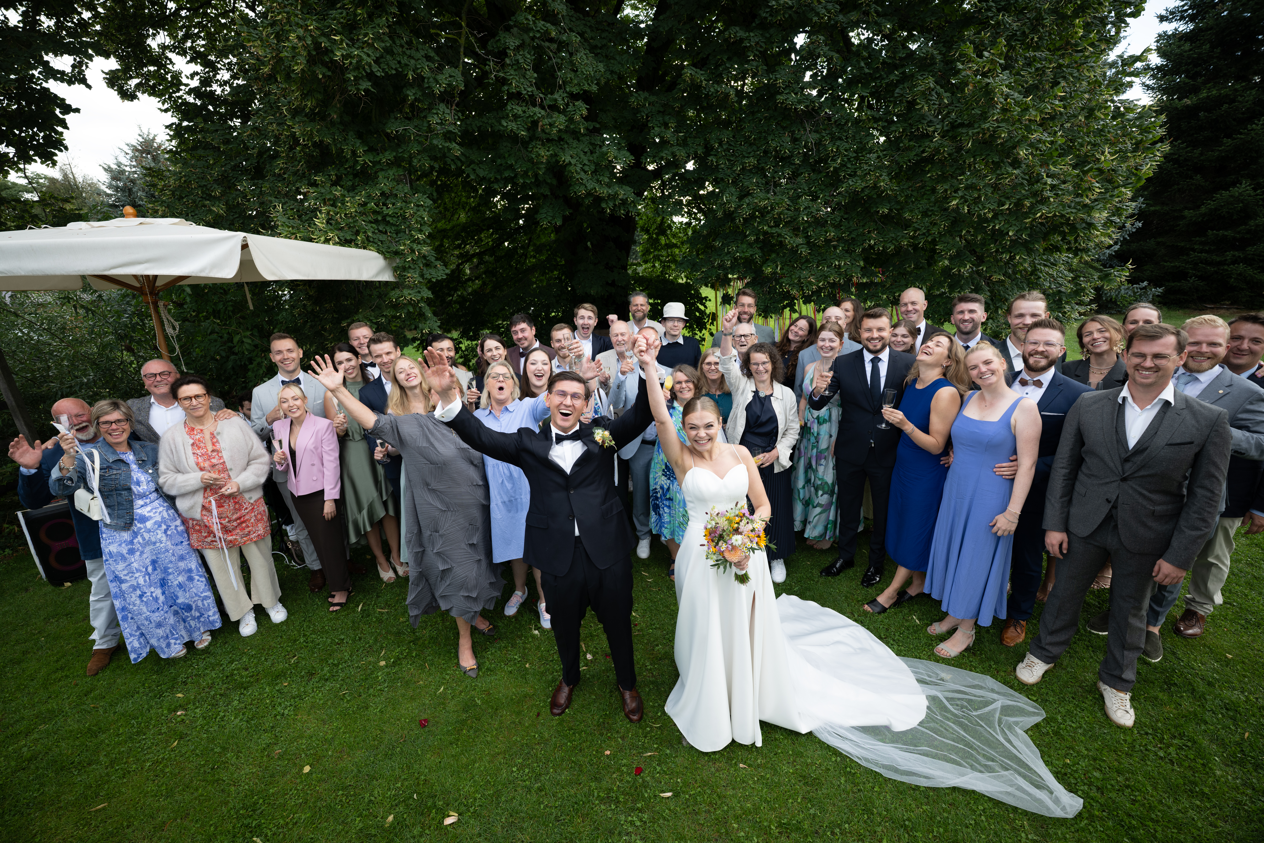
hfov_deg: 104.3
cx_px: 632
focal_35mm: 14
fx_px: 492
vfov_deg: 81.2
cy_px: 422
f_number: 3.5
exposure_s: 1/160
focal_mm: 14
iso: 160
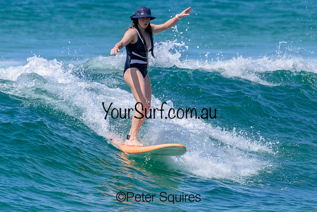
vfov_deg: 1.3
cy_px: 115
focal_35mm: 1087
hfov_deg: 1.9
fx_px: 9572
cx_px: 152
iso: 1600
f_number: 16
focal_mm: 800
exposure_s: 1/2000
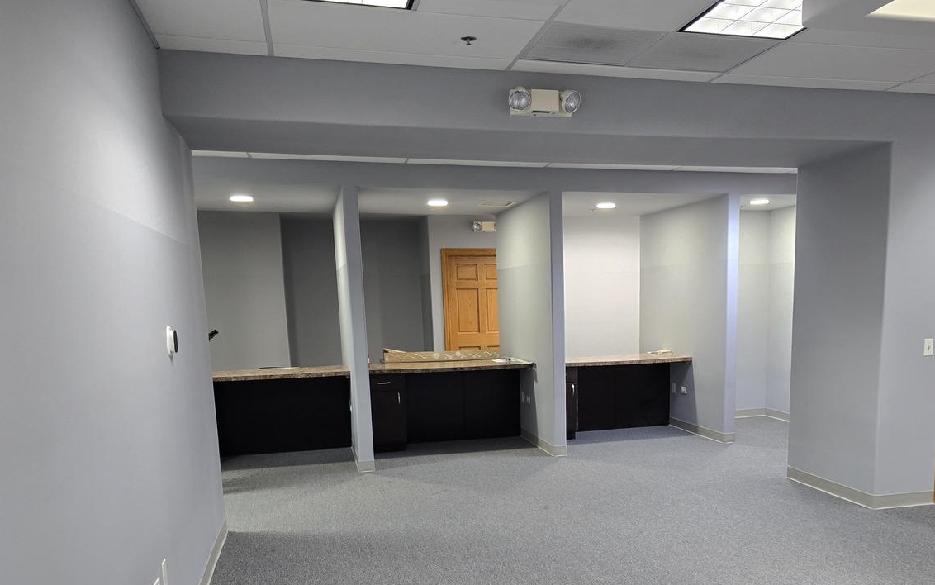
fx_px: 790
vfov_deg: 39.7
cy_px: 427
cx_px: 539
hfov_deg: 60.9
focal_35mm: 31
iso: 400
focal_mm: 6.3
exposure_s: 1/120
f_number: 1.7
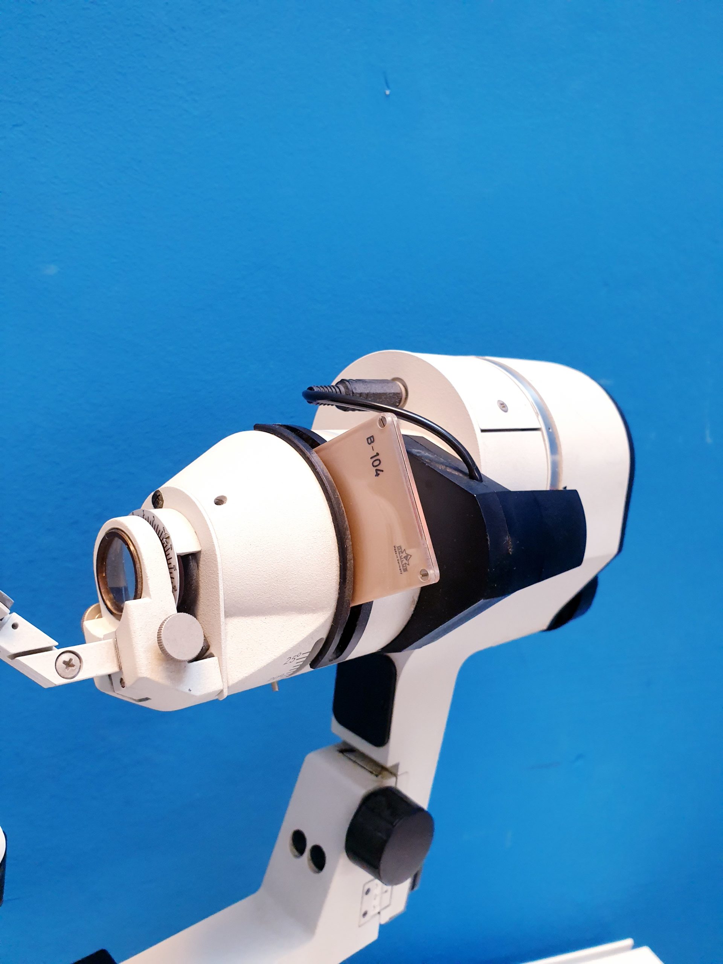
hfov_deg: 53.1
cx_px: 362
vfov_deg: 67.3
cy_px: 482
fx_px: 724
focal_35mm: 26
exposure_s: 1/100
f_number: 2.4
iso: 320
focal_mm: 4.3
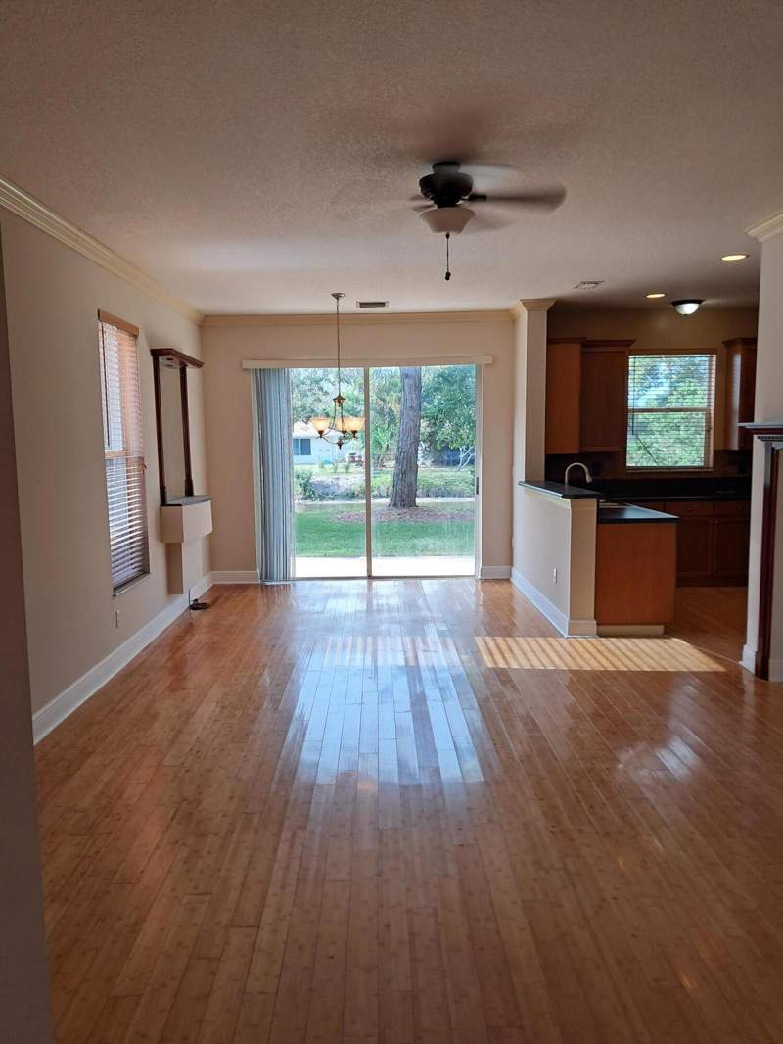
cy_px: 522
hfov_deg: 51.4
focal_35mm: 27
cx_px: 392
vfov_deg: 65.3
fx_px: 814
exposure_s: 1/50
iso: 50
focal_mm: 4
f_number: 1.8
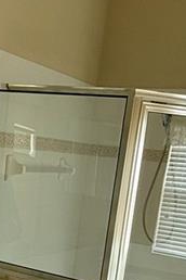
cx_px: -6
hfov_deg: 20.8
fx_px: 488
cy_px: 243
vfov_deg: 30.7
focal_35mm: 63
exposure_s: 1/60
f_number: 2.2
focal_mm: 2.2
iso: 320
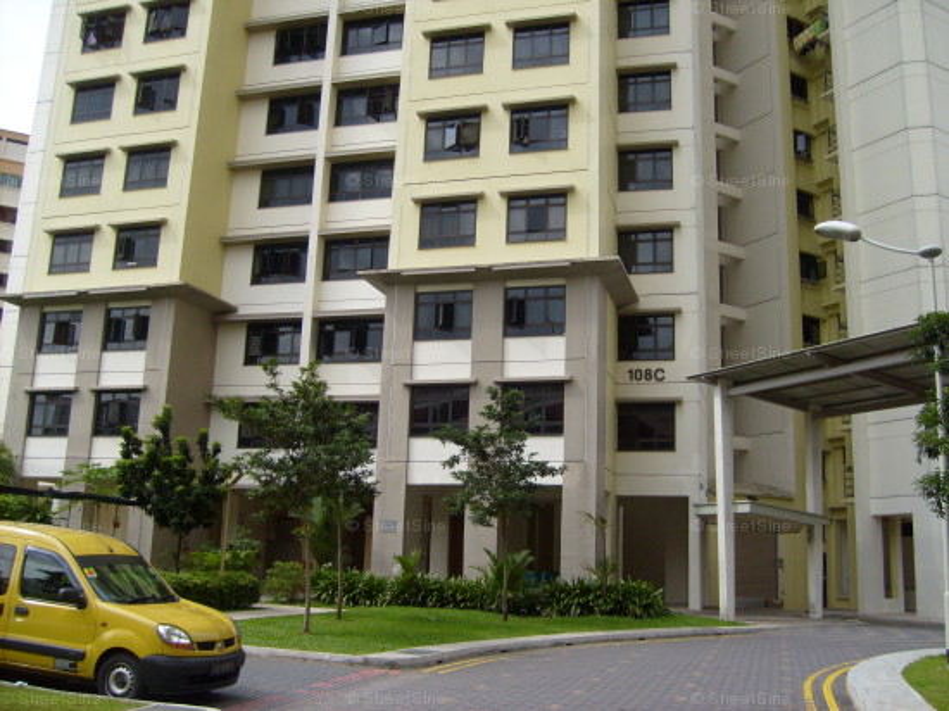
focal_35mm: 35
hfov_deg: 52.6
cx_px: 474
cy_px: 356
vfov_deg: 40.7
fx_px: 959
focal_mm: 5.8
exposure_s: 1/250
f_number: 7.1
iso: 80
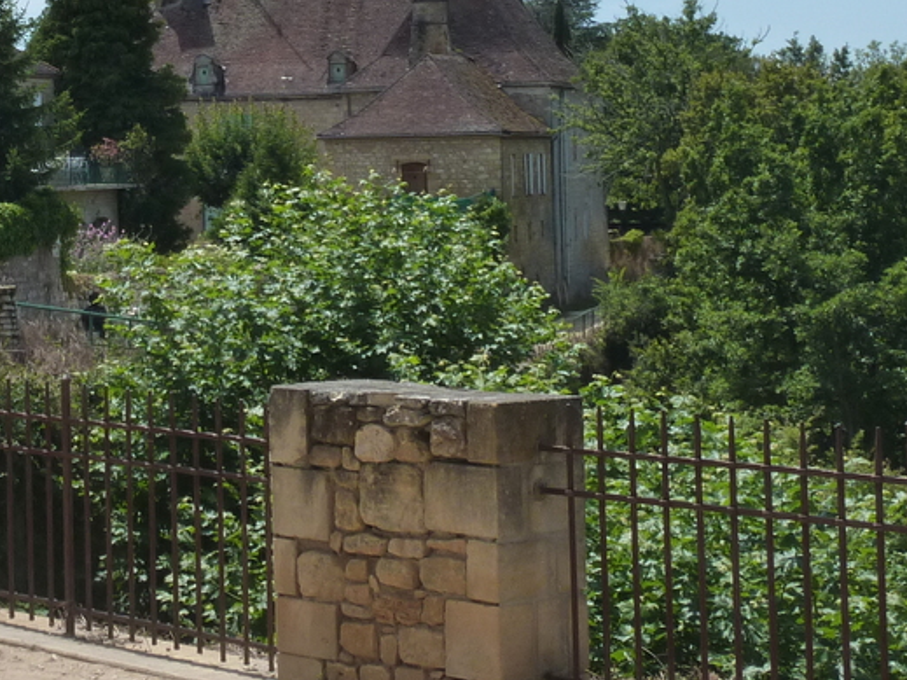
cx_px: -16
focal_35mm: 104
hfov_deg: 18.4
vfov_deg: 14.1
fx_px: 2724
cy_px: 103
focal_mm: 7.3
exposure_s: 1/400
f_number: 5.6
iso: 125
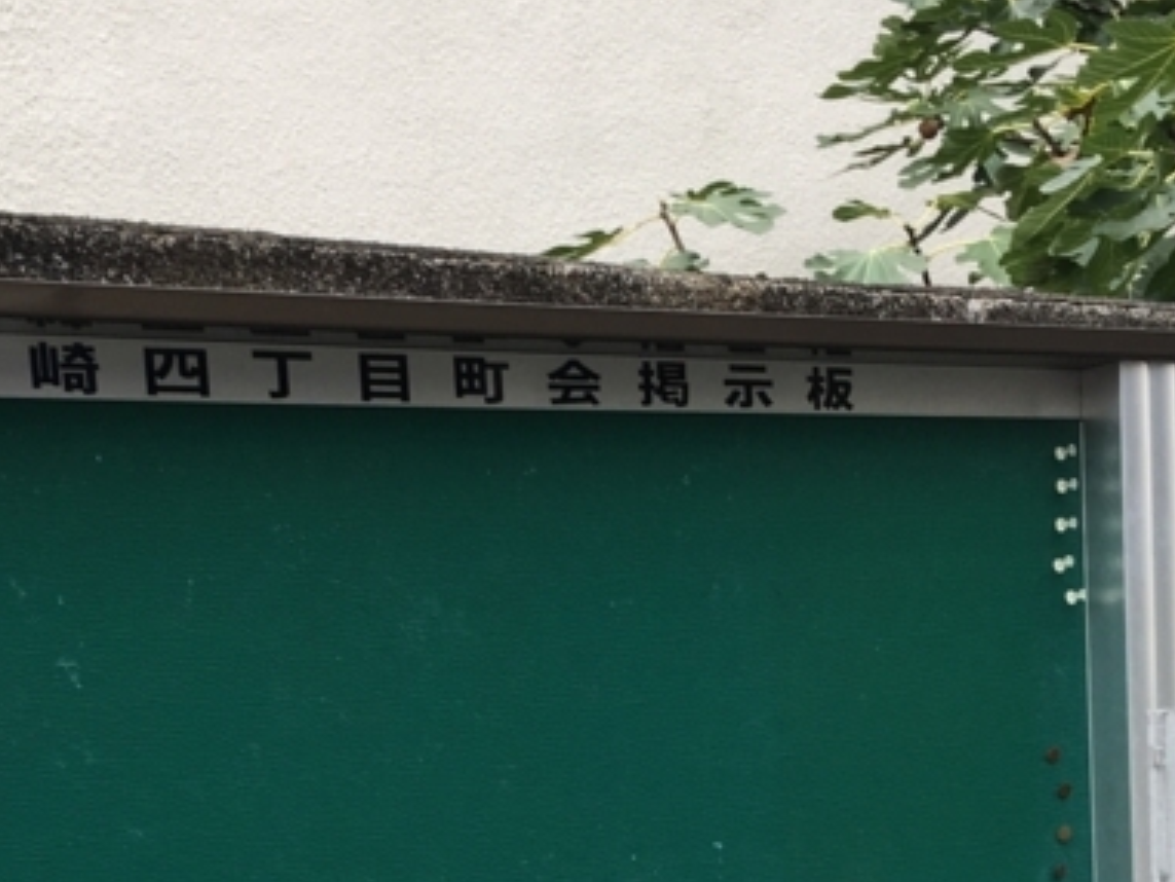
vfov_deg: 17.7
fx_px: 2648
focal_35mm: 78
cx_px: 401
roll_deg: +3.7
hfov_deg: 24.9
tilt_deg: -6.6
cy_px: 1153
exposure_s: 1/126
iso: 25
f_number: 2.2
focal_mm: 4.15
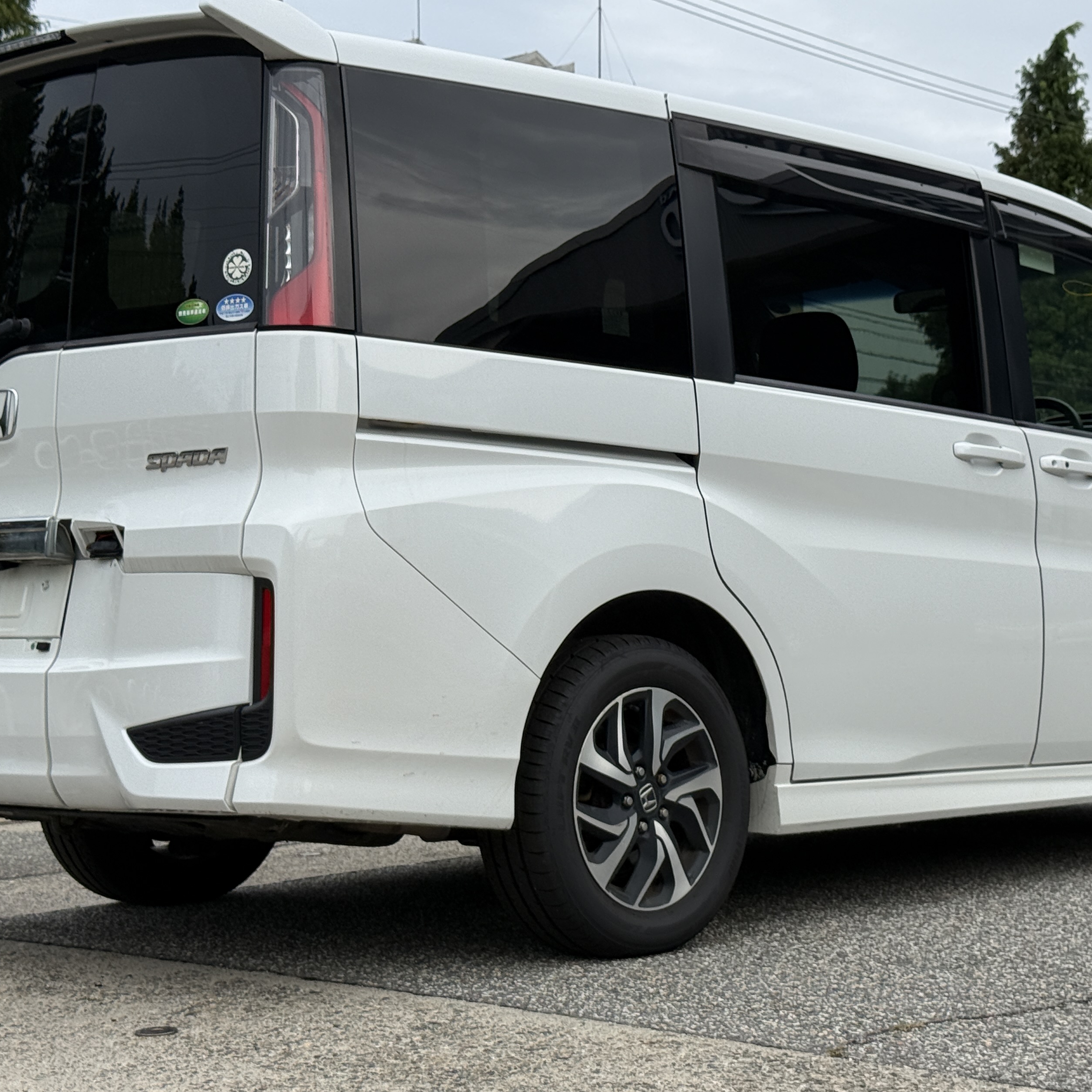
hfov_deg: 25.3
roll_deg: +0.5
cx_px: 626
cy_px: 516
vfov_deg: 25.4
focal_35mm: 68
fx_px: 2427
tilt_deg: +3.0
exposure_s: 1/5587
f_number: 1.78
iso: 64
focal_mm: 6.76
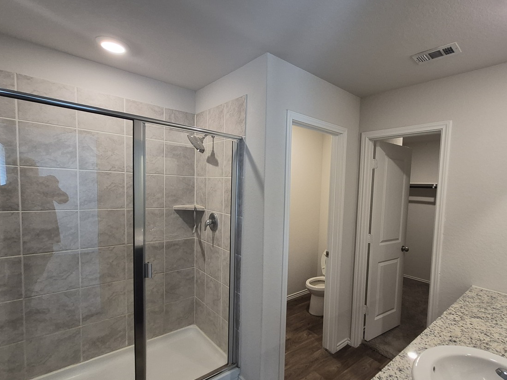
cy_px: 204
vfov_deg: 74.6
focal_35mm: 17
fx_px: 249
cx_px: 295
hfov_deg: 90.2
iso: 250
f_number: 2.2
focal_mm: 1.74
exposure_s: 1/60
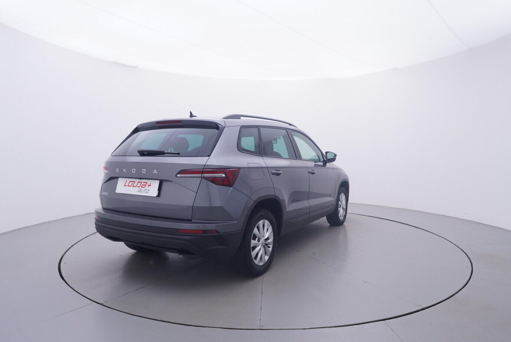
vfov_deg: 54.1
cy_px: 170
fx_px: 334
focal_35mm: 24
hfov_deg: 74.8
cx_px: 264
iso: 200
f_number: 5
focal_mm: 15
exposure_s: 1/80
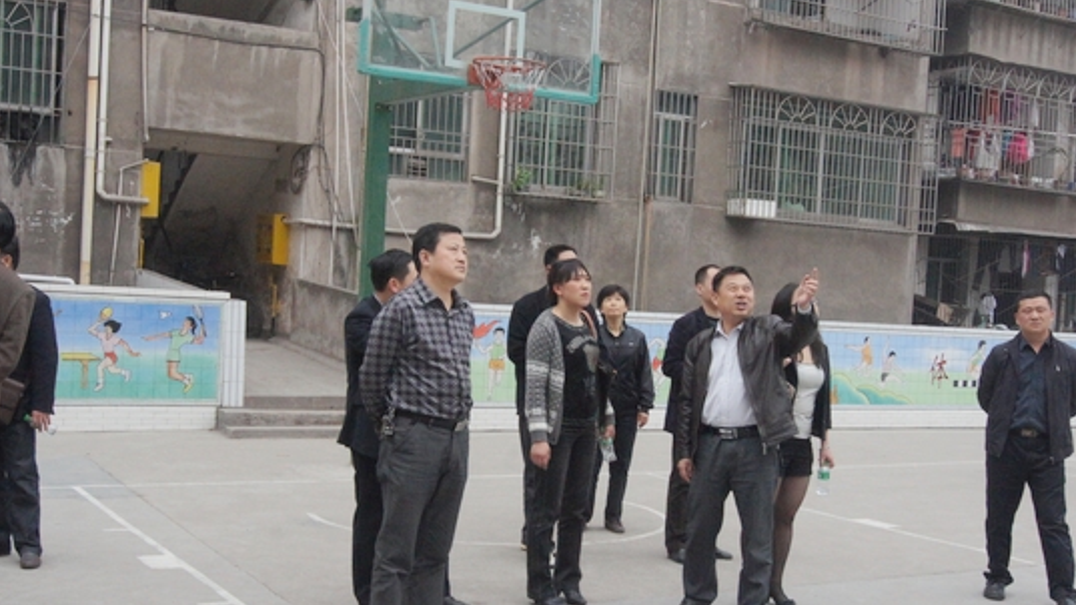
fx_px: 1284
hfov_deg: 45.5
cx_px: 531
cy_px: 355
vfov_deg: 26.5
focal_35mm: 45
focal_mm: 28
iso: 3200
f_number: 11
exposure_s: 1/640
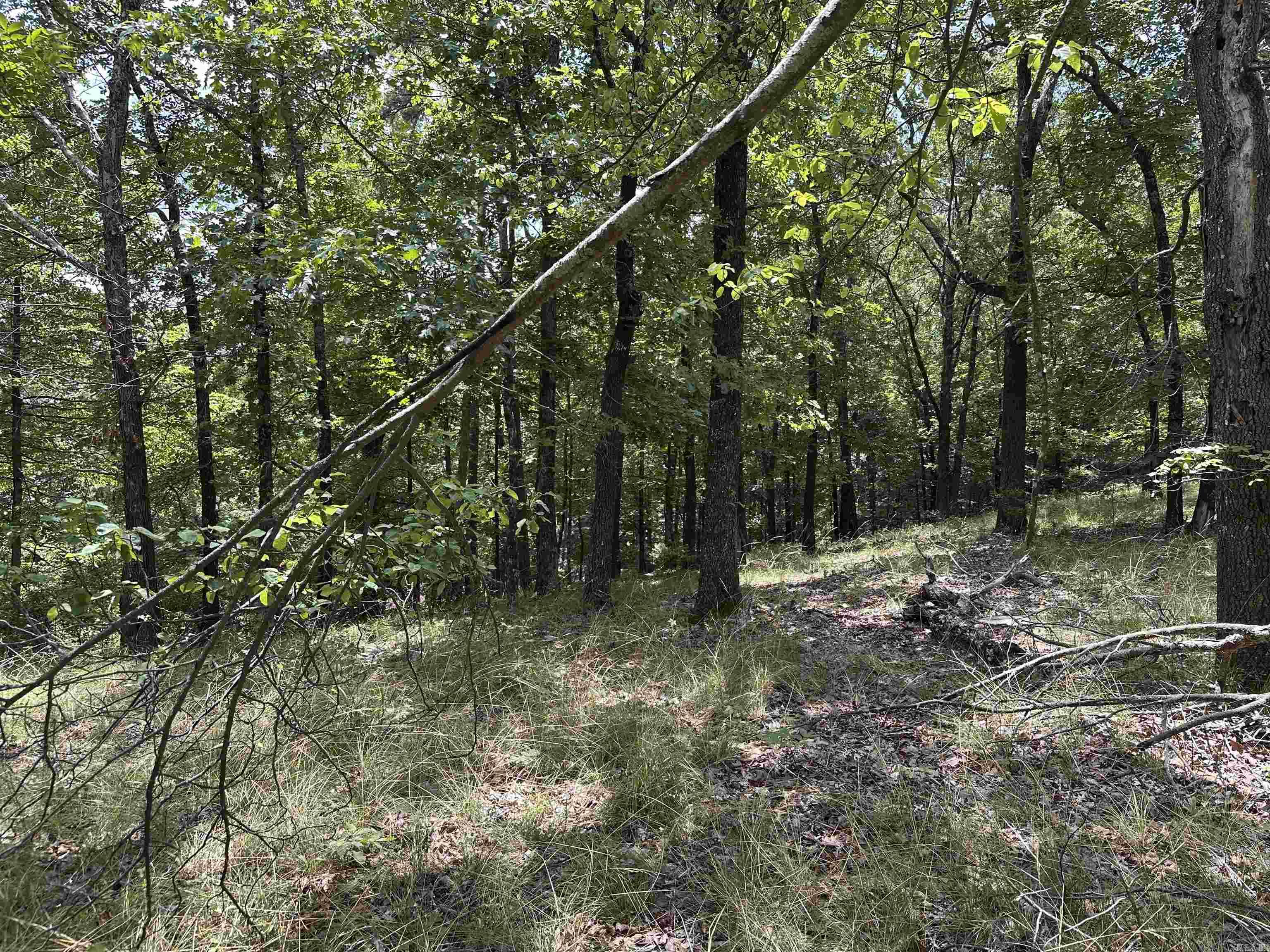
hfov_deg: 71.6
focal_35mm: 24
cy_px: 476
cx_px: 635
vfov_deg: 56.8
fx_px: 881
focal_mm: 6.86
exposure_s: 1/561
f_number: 1.78
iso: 80
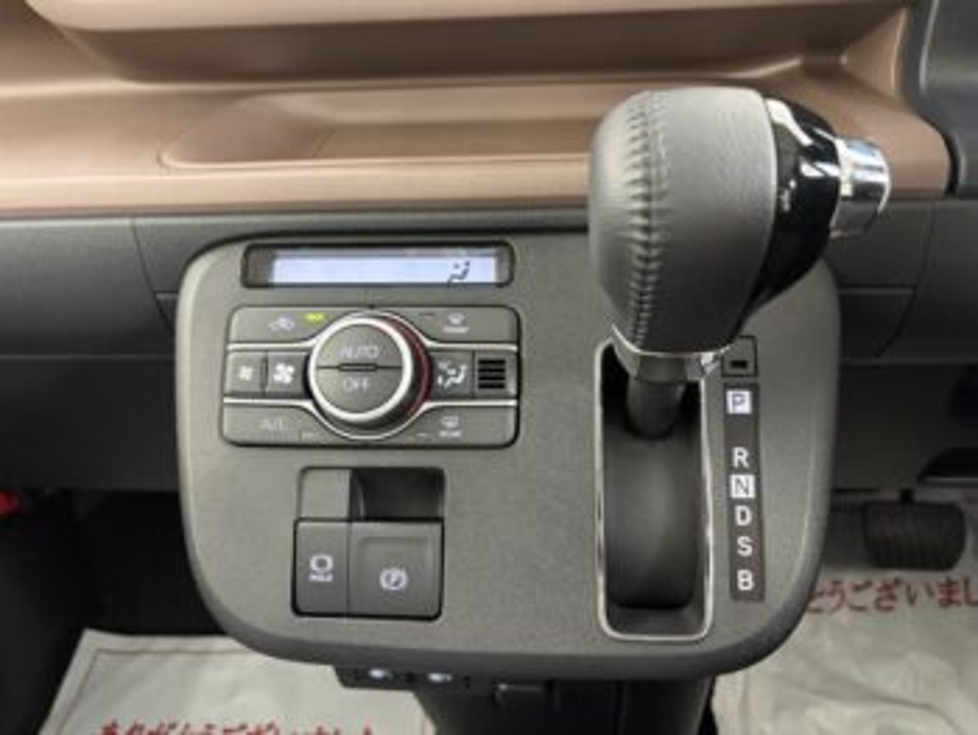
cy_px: 368
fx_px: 735
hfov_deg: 67.3
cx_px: 489
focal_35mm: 26
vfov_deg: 53.1
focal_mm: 5.96
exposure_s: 1/36
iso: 500
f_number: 1.6
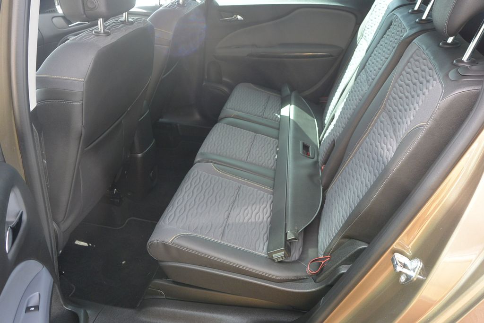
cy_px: 162
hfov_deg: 61.9
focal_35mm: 30
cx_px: 242
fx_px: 403
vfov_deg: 43.6
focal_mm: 11.4
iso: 220
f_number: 3.5
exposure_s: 1/125
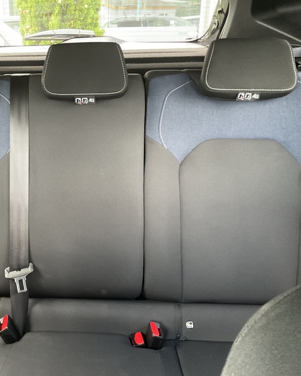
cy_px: 187
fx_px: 423
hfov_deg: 37.8
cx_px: 61
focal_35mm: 38
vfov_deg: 47.9
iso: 200
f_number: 1.8
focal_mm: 3
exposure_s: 1/40
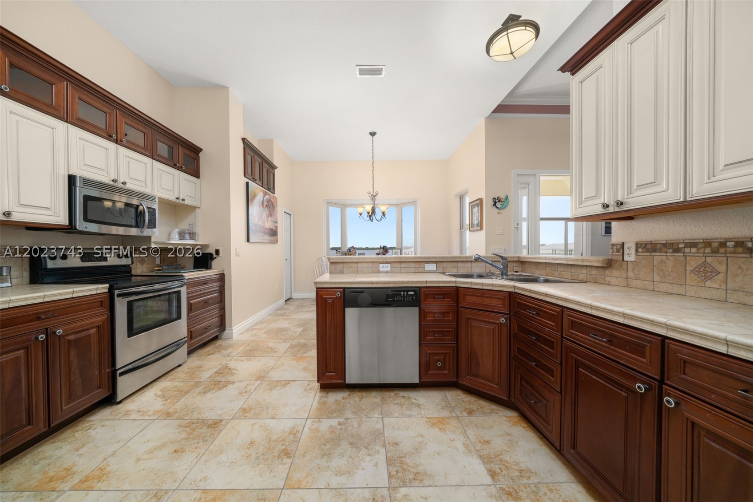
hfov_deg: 112.6
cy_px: 251
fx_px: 251
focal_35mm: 12
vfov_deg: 90.0
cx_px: 376
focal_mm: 12
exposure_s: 1/1.25
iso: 400
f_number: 11
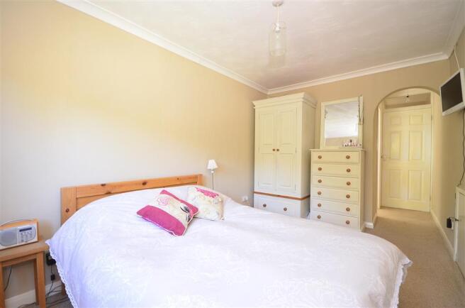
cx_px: 232
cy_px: 154
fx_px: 193
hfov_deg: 100.5
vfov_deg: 77.0
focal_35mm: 15
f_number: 5
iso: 200
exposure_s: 1/6
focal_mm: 10
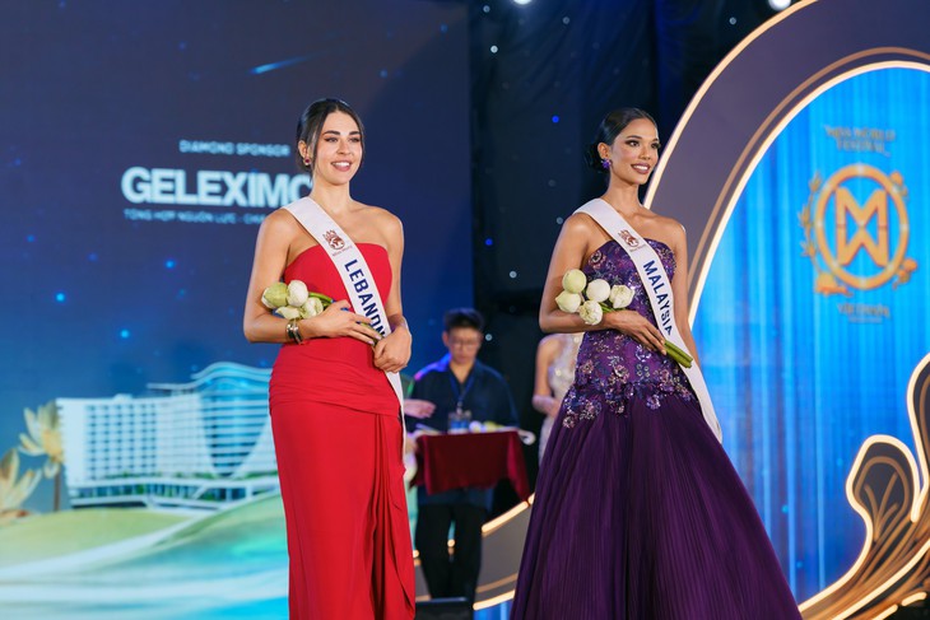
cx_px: 465
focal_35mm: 105
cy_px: 310
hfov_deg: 19.5
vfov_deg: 13.0
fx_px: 2713
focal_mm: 105
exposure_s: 1/320
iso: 640
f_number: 3.5
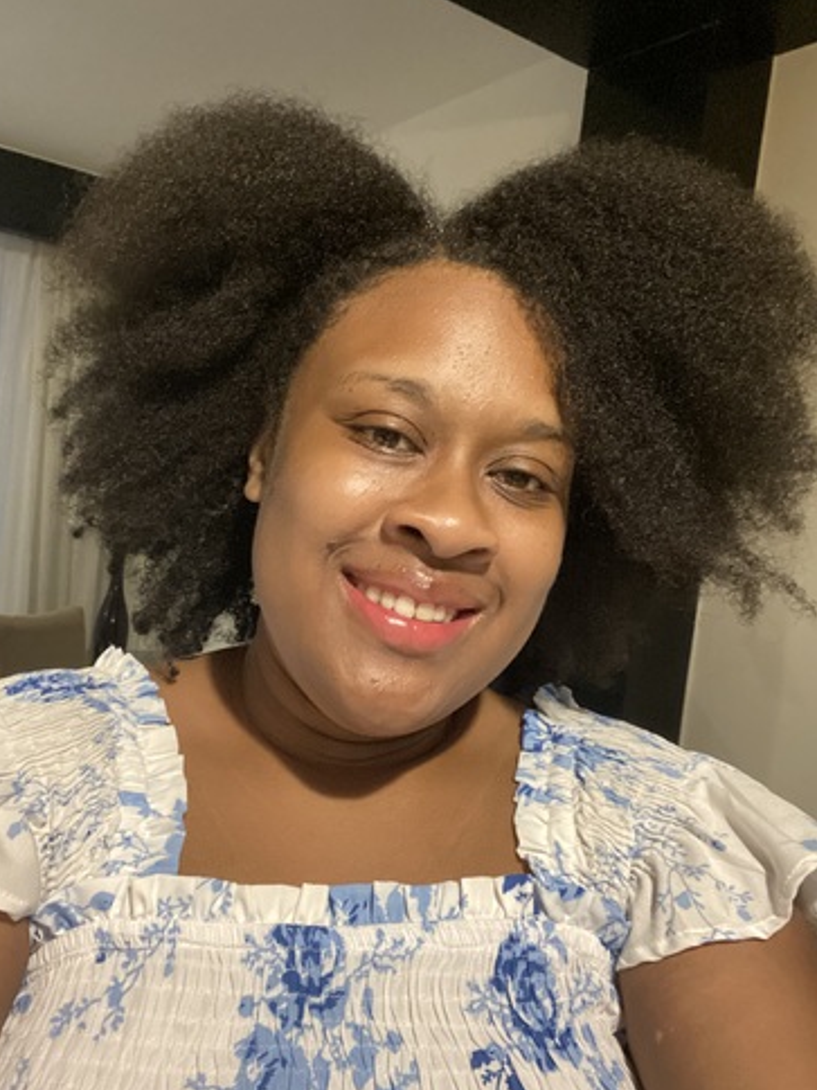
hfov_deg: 45.4
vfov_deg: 58.4
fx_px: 976
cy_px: 540
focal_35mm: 31
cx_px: 397
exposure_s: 1/15
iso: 640
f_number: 2.2
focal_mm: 2.71
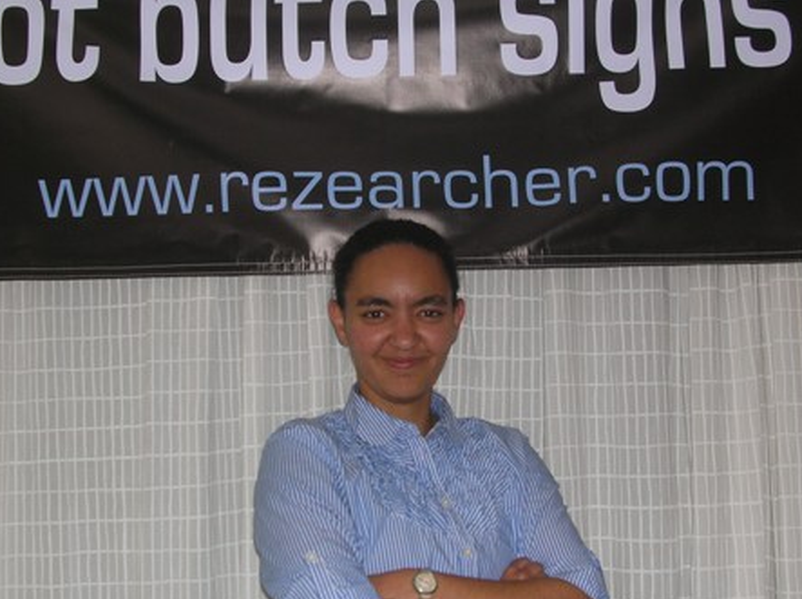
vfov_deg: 23.6
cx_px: 409
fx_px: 1435
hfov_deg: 31.2
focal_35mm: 62
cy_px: 270
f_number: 3.2
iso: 53
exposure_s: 1/60.1
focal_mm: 8
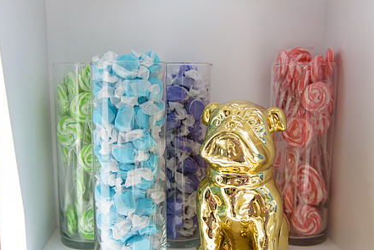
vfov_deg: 31.9
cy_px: 143
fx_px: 436
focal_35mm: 42
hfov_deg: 46.4
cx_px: 180
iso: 200
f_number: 3.2
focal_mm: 32
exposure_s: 1/1000
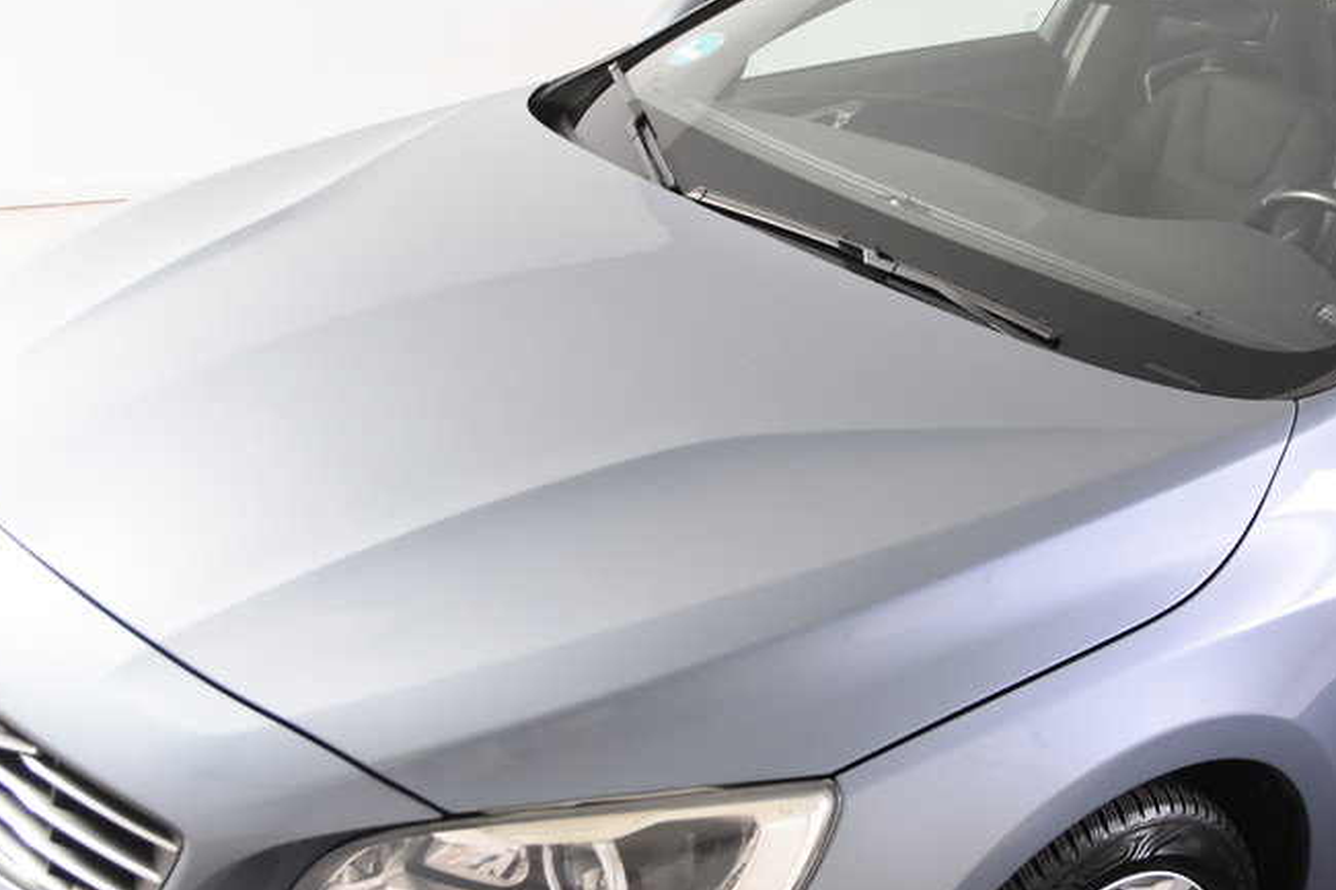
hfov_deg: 30.6
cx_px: 954
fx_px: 2411
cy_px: 572
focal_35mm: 65
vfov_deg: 20.9
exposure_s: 1/50
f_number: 3.5
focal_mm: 22
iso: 1600
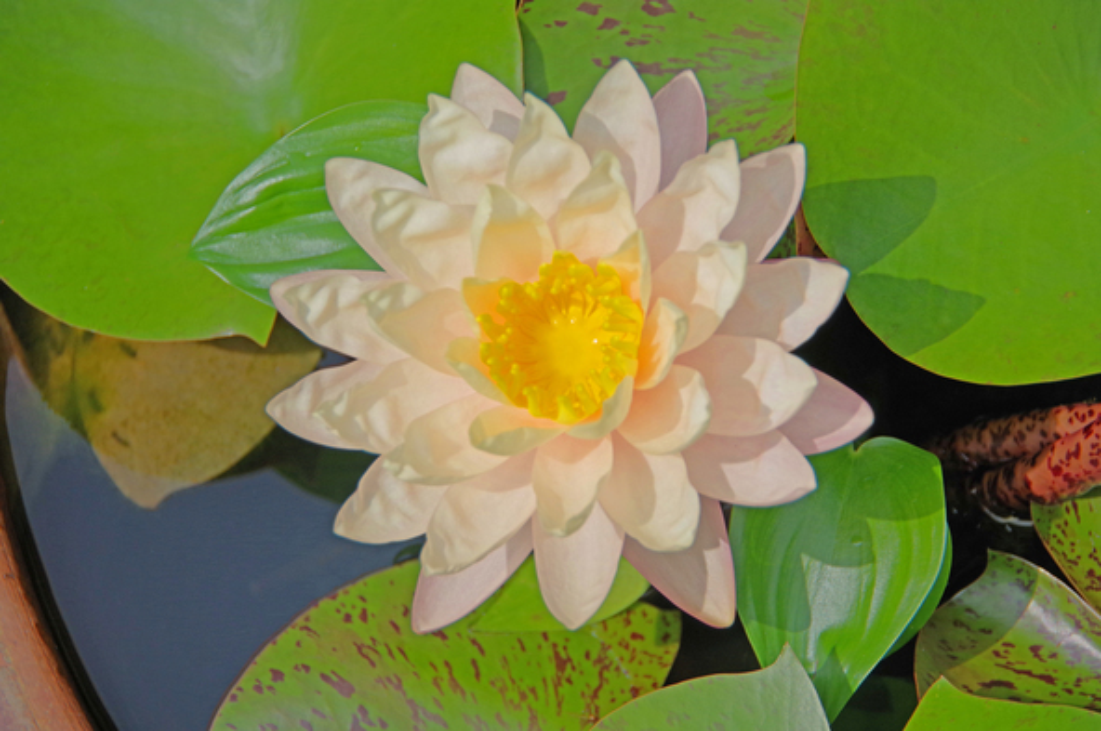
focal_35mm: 180
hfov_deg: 11.4
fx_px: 5497
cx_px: 550
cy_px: 366
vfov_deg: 7.6
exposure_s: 1/1000
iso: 200
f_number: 6.3
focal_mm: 120
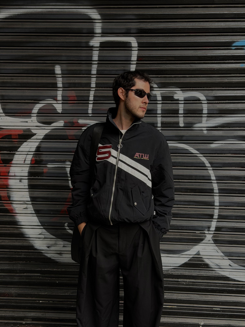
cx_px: 122
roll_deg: -1.5
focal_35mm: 48
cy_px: 164
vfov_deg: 39.7
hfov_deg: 30.3
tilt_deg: -5.5
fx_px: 453
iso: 80
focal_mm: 6.76
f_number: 1.78
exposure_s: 1/121
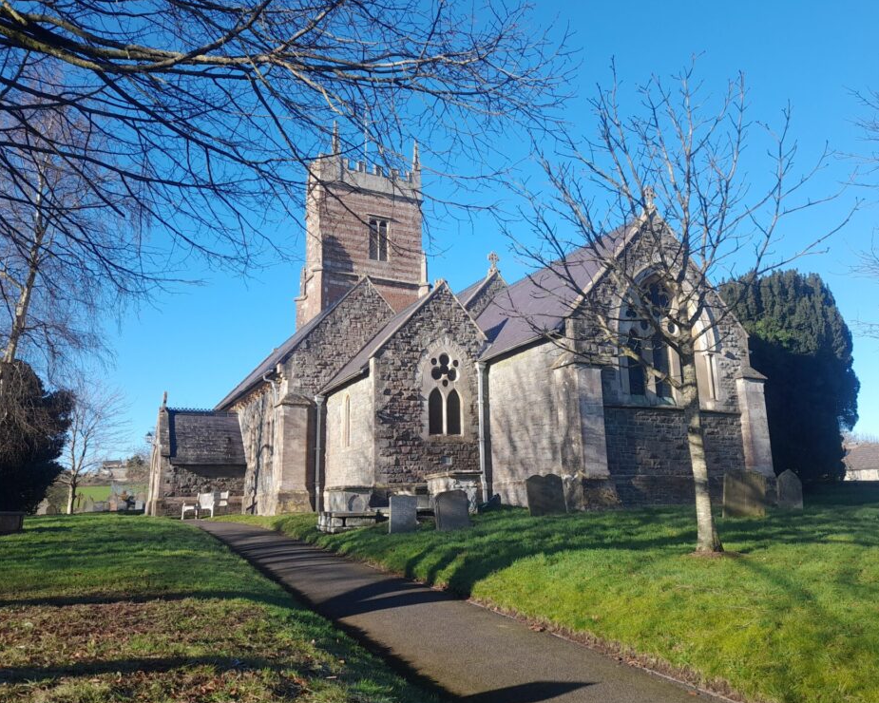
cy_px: 349
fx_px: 702
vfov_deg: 53.2
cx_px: 452
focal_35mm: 27
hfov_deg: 64.1
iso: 20
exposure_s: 1/274
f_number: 2
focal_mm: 4.6
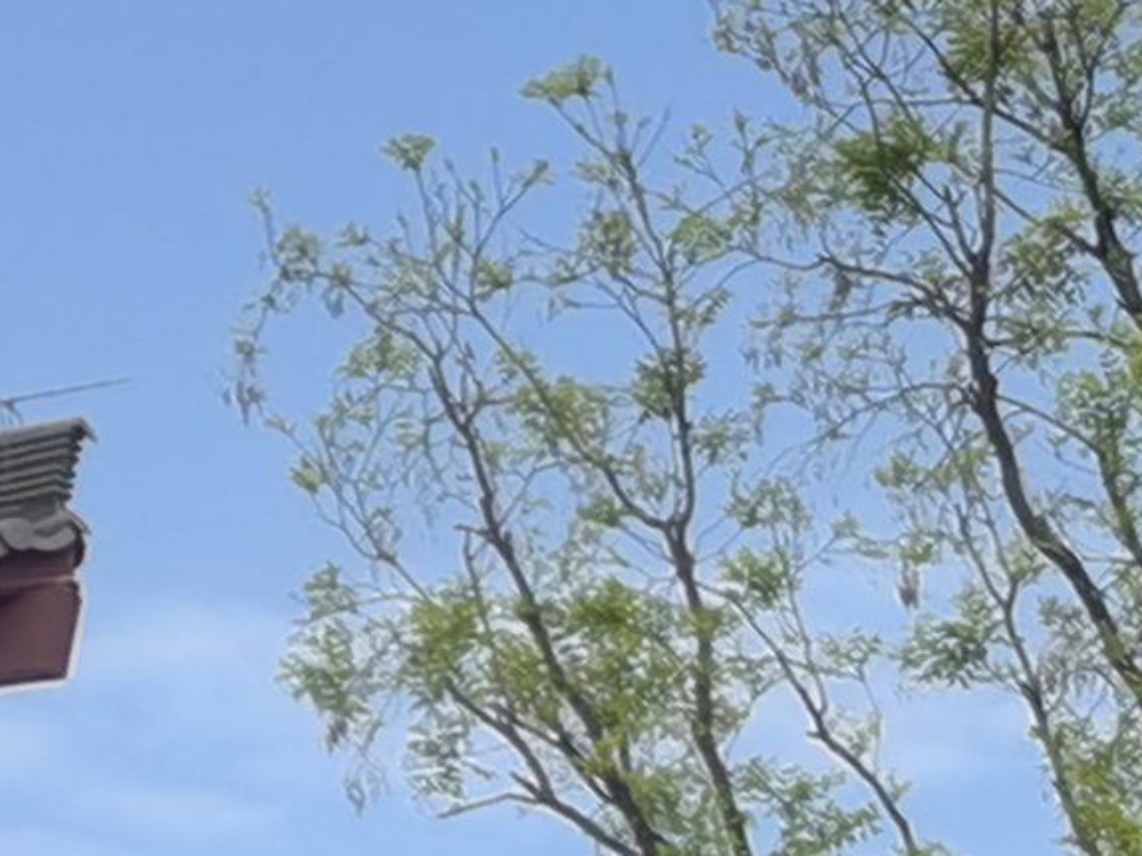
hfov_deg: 9.5
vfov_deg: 7.3
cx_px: -598
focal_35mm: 203
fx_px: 6696
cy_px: 681
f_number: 1.8
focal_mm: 5.54
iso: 50
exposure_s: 1/2083
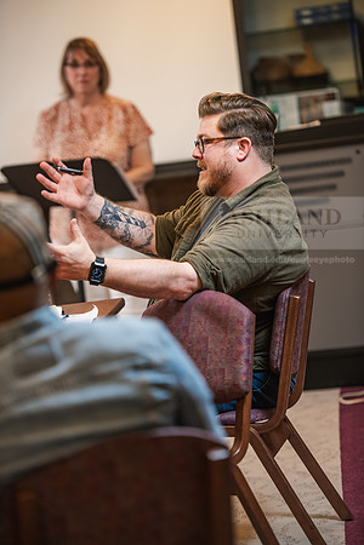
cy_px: 272
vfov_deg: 14.2
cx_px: 182
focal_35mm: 145
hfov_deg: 9.5
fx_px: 2199
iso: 640
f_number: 2.8
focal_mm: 145
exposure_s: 1/160
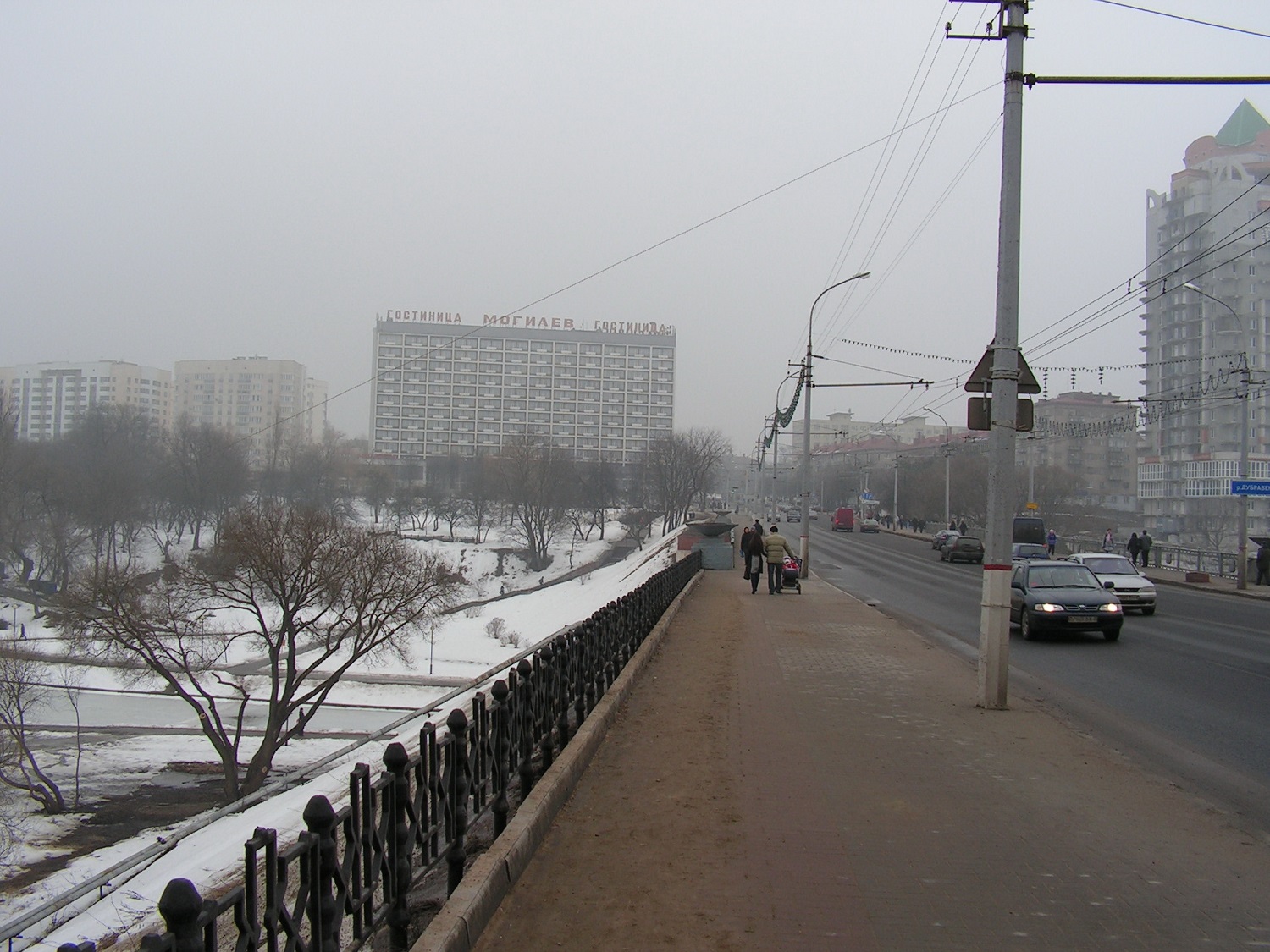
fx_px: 1321
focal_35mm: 36
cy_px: 476
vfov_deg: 39.7
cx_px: 635
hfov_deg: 51.4
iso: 64
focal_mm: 6
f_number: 4.8
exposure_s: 1/320
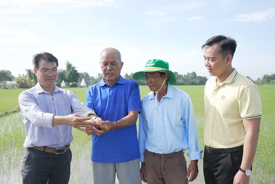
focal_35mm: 34
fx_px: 264
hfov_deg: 55.1
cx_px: 138
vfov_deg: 38.4
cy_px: 92
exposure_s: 1/2000
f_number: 4.5
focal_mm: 34.5
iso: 640
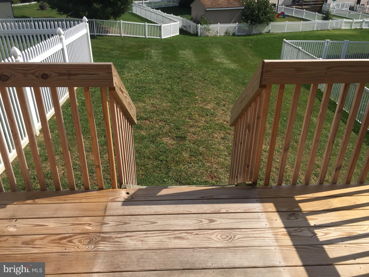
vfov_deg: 48.2
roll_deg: -1.3
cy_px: 138
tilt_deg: -28.3
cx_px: 184
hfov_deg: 61.7
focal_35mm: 29
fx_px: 309
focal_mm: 4.15
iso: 32
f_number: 2.2
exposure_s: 1/2475
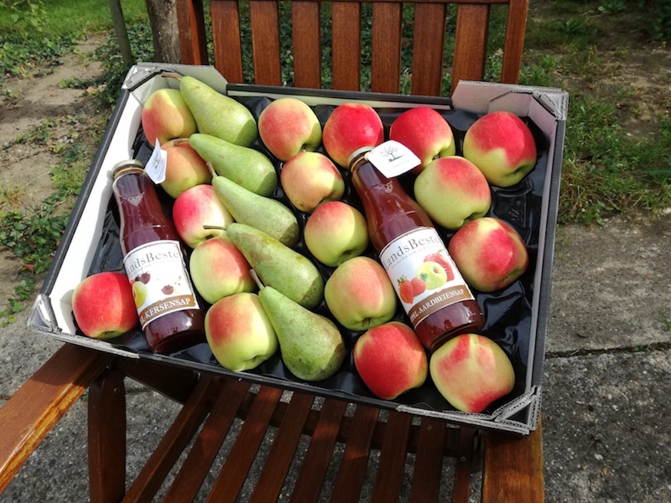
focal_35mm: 27
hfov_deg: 65.3
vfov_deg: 51.4
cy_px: 252
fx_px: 523
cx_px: 336
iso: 50
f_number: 2
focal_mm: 3.79
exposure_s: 1/662
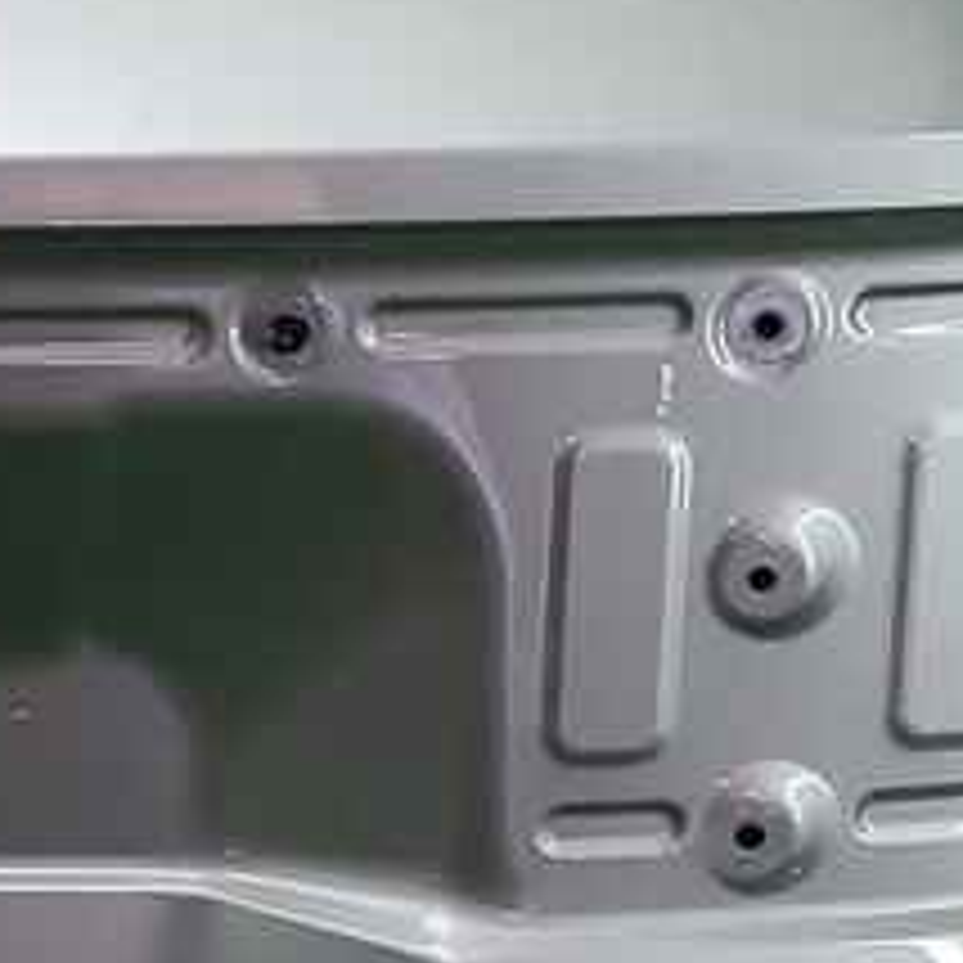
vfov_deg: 11.1
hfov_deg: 10.6
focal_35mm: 155
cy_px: -50
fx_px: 4878
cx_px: -711
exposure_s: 1/50
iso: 123
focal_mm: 5.4
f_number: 1.8
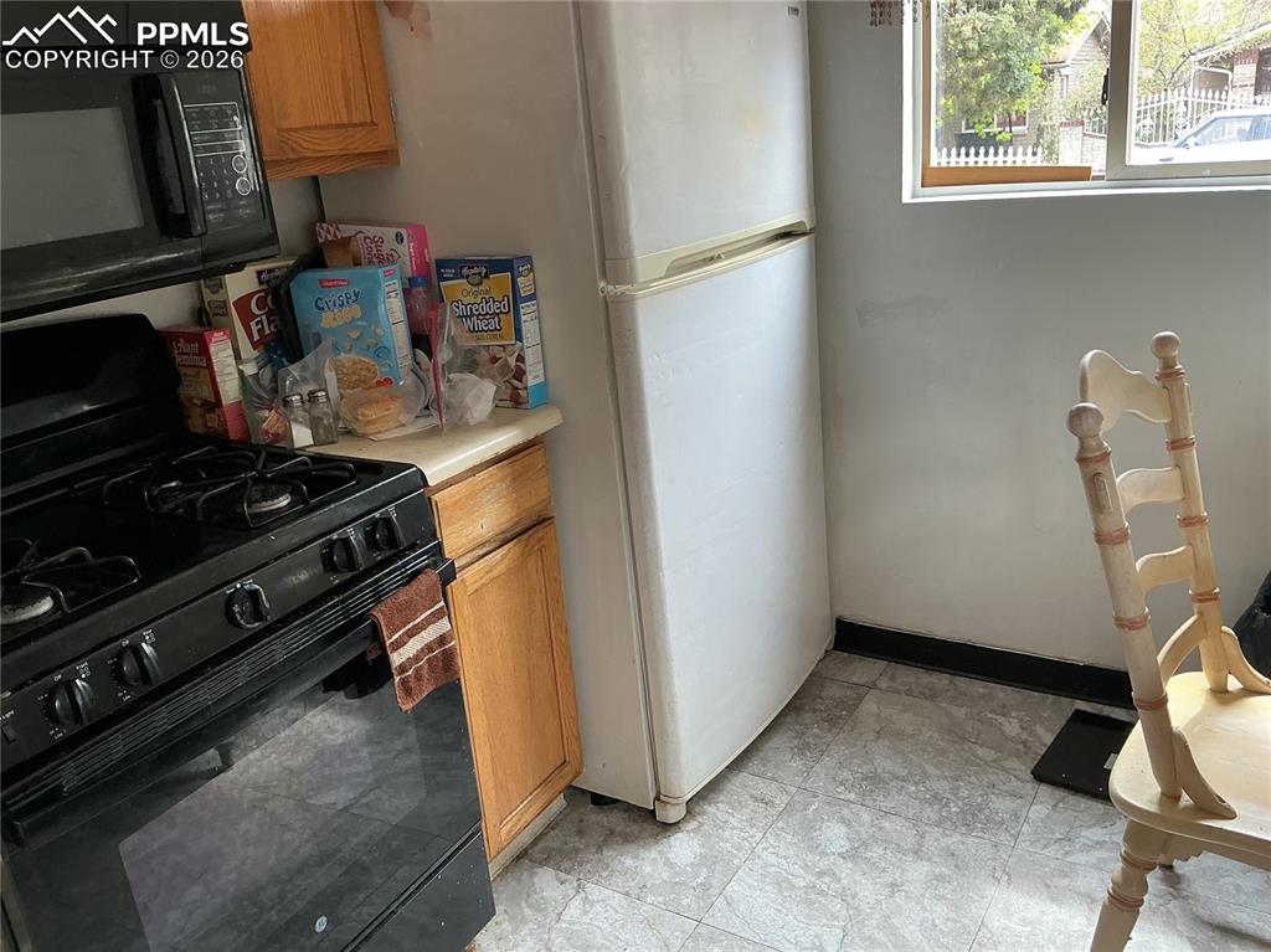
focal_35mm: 29
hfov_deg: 61.7
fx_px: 1064
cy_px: 476
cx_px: 636
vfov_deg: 48.2
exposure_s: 1/60
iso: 50
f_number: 1.8
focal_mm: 3
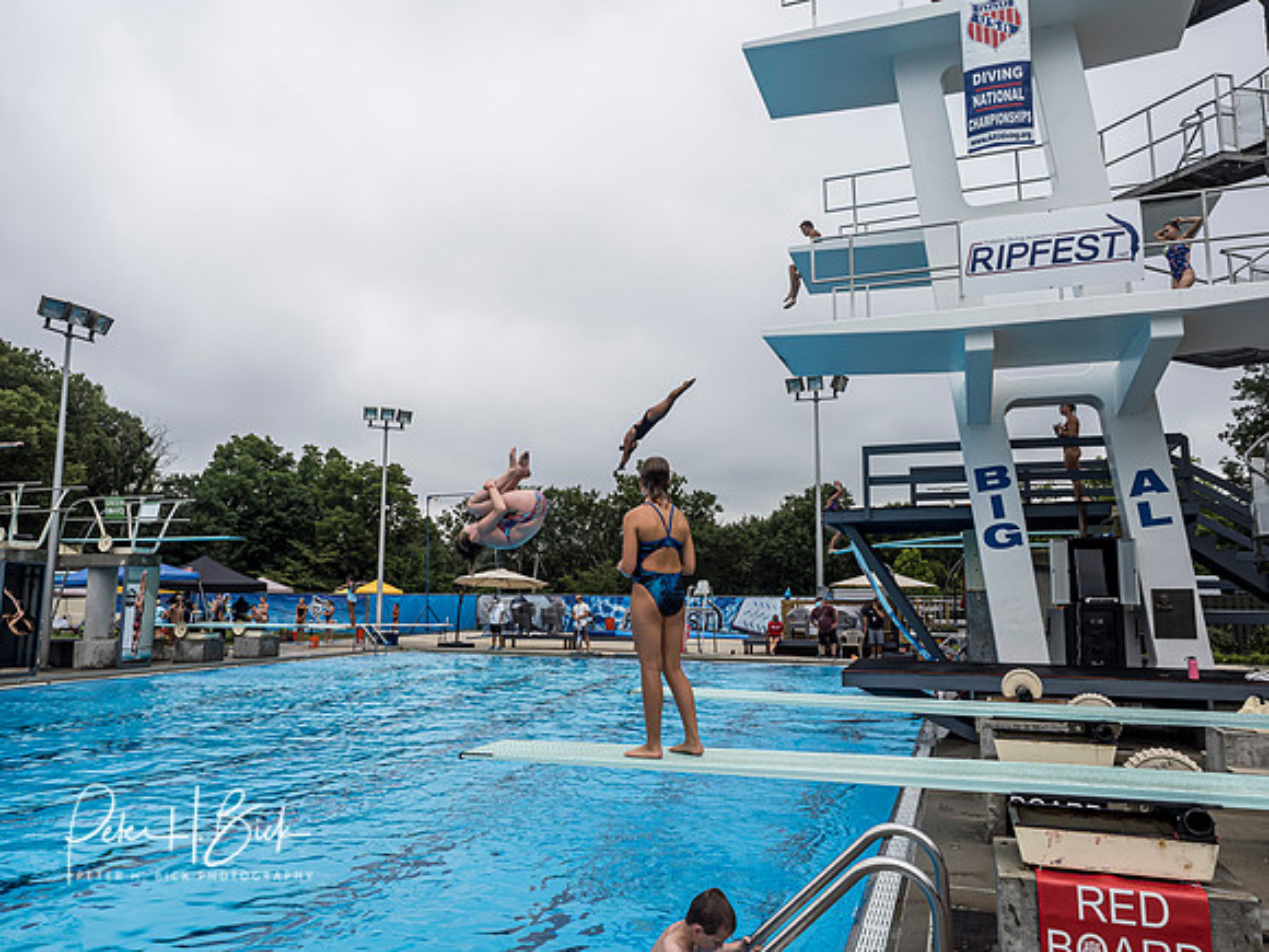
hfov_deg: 71.6
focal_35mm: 24
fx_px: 880
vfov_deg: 56.8
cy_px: 476
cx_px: 634
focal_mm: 12
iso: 200
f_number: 6.3
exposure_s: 1/640
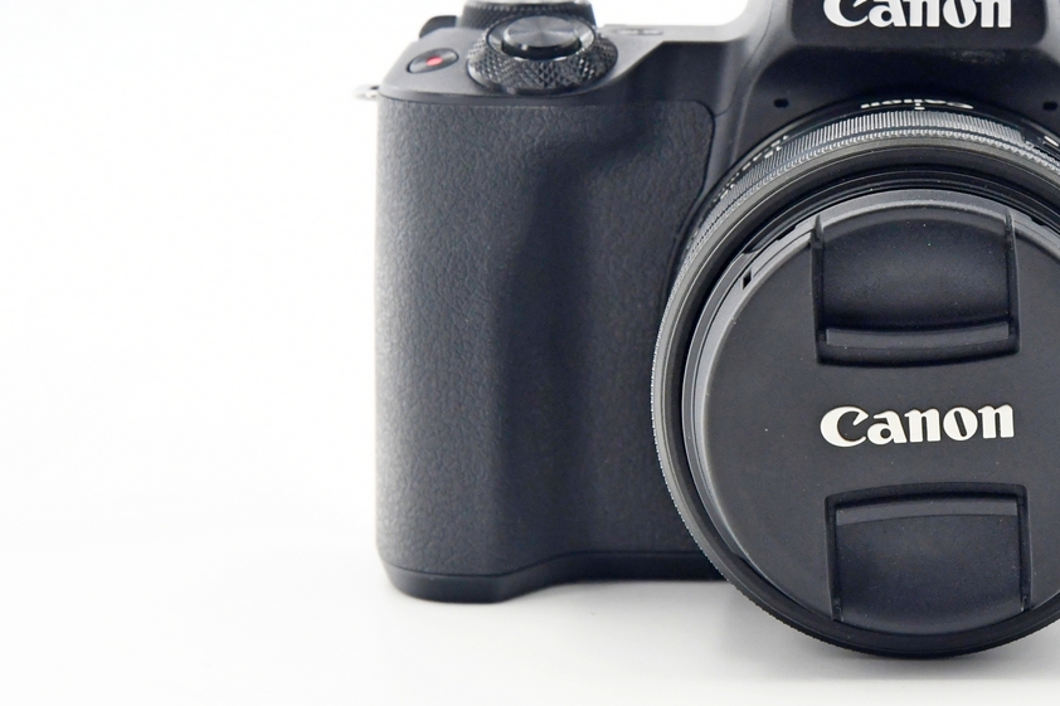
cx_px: 886
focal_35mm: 139
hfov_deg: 14.7
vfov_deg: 9.9
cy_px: 239
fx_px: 4092
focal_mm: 52
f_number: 8
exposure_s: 1/100
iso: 1250
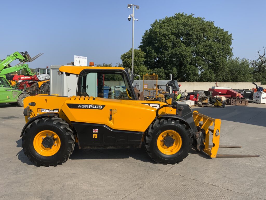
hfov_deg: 61.7
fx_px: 223
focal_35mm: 29
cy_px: 100
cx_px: 133
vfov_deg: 48.2
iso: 16
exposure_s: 1/2058
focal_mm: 3
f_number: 1.8
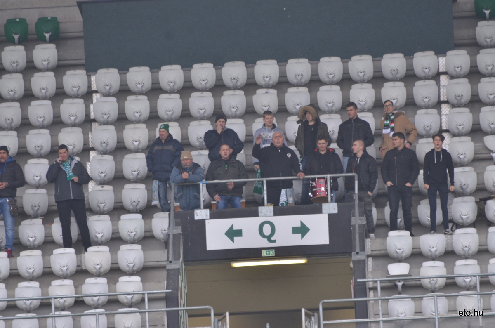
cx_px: 248
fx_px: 6175
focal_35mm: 450
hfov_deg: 4.6
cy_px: 164
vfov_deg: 3.0
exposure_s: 1/100
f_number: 5.6
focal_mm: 300
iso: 320
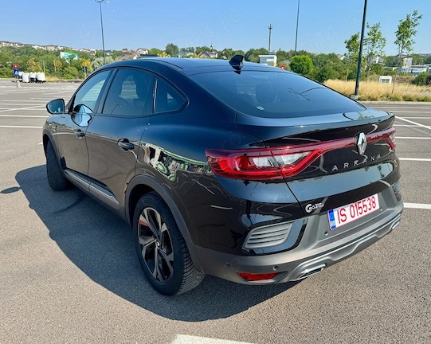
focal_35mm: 26
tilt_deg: -17.7
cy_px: 174
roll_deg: -0.7
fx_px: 331
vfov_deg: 54.9
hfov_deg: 66.1
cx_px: 222
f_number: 1.78
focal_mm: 6.76
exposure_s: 1/1869
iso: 80
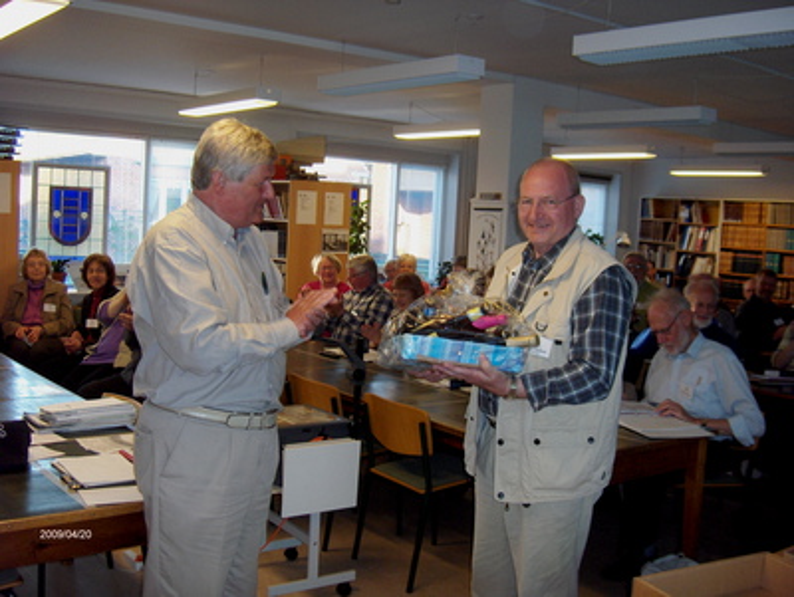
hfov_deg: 47.8
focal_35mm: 39
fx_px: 896
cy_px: 298
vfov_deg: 36.9
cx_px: 397
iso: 168
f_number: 2.8
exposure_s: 1/60
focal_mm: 8
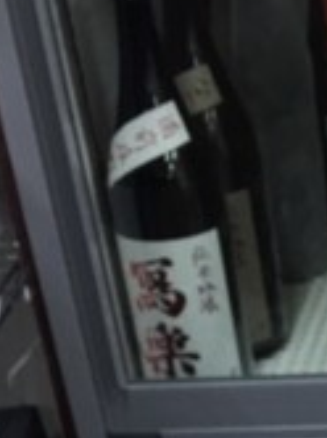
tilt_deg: -35.6
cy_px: 707
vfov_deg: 13.1
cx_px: 535
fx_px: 1768
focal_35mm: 140
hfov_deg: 10.1
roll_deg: +4.9
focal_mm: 4.15
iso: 32
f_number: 2.2
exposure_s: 1/30
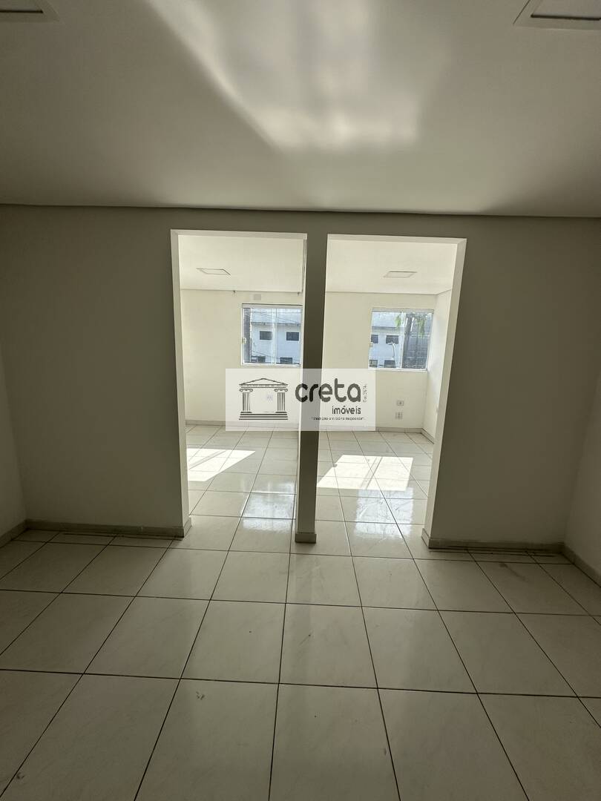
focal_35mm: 14
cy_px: 400
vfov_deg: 102.1
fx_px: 324
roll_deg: -2.4
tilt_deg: -10.7
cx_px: 300
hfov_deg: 85.7
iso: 40
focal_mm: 2.22
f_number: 2.2
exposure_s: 1/861
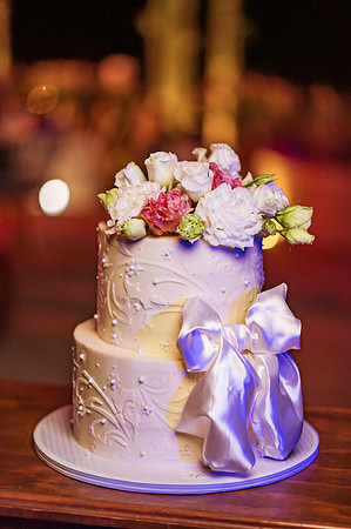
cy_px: 264
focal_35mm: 85
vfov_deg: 23.9
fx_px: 1246
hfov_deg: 16.0
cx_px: 176
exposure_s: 1/160
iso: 1250
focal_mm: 85
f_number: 1.8
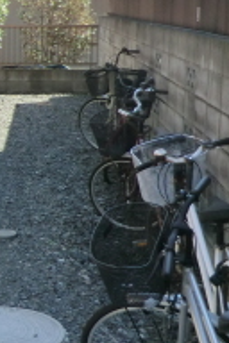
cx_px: -106
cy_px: 166
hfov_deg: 15.3
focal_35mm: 83
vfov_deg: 24.5
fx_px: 792
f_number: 3.2
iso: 80
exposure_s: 1/320
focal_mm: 4.3
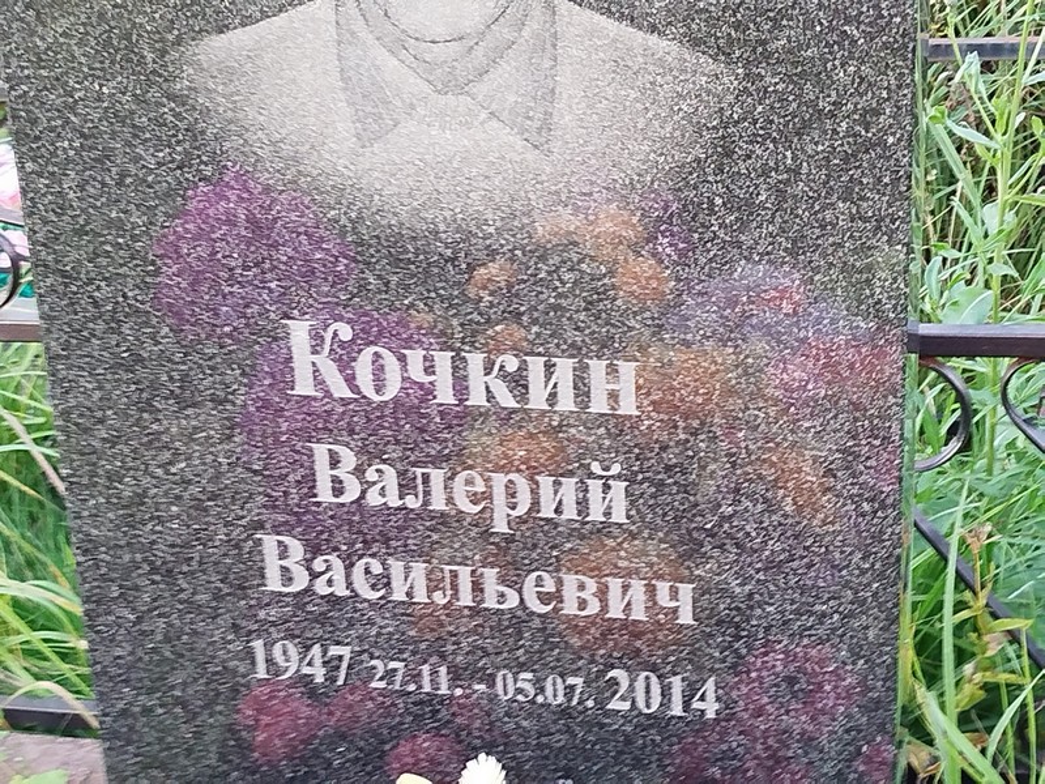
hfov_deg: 27.0
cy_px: 392
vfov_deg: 20.4
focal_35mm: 72
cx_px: 522
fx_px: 2174
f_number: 1.7
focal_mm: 5.31
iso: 200
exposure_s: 1/33
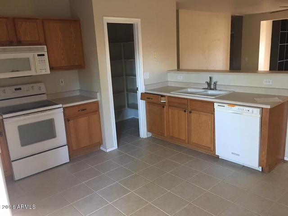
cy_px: 108
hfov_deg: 61.7
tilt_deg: -11.0
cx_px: 144
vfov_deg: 48.2
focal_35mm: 29
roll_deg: +3.4
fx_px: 241
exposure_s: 1/15
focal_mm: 4.15
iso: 125
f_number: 2.2
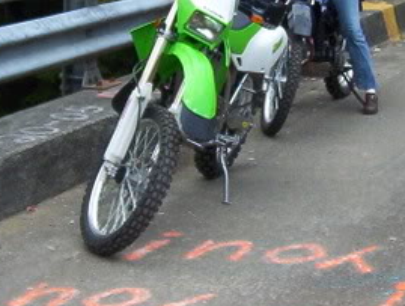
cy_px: 43
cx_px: 266
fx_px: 1255
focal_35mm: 107
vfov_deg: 13.8
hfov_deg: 18.3
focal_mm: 5.54
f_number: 2.76
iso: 100
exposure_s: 1/361
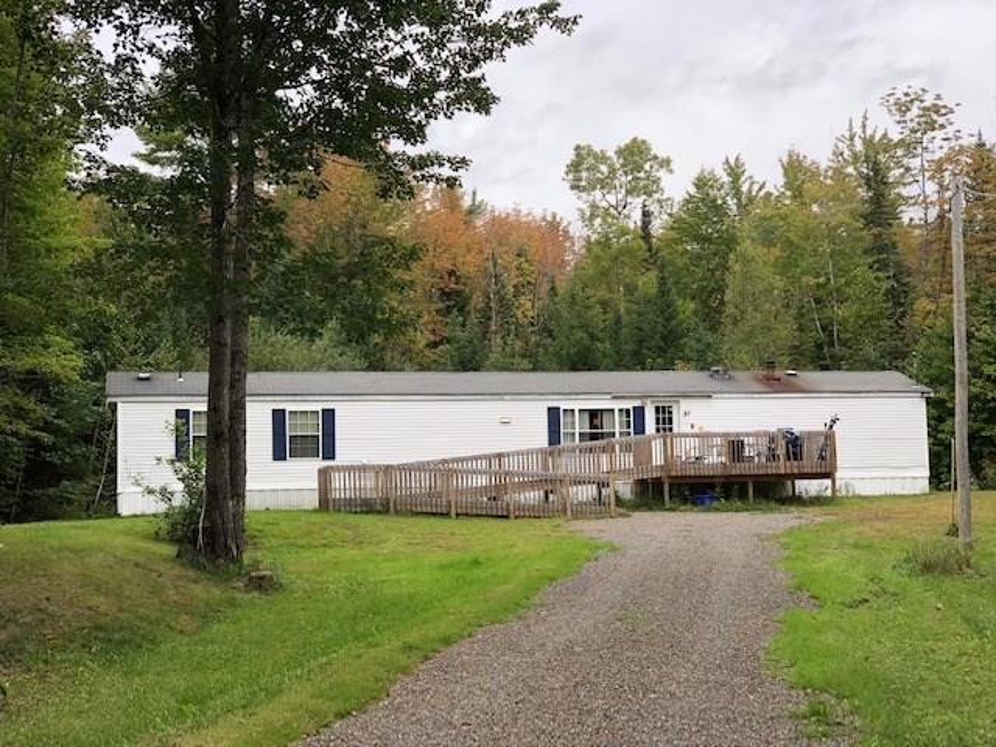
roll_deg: +1.4
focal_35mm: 52
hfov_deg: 36.8
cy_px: 374
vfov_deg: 28.0
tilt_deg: +4.5
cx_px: 498
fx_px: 1496
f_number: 2.4
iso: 16
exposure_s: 1/384
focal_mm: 6
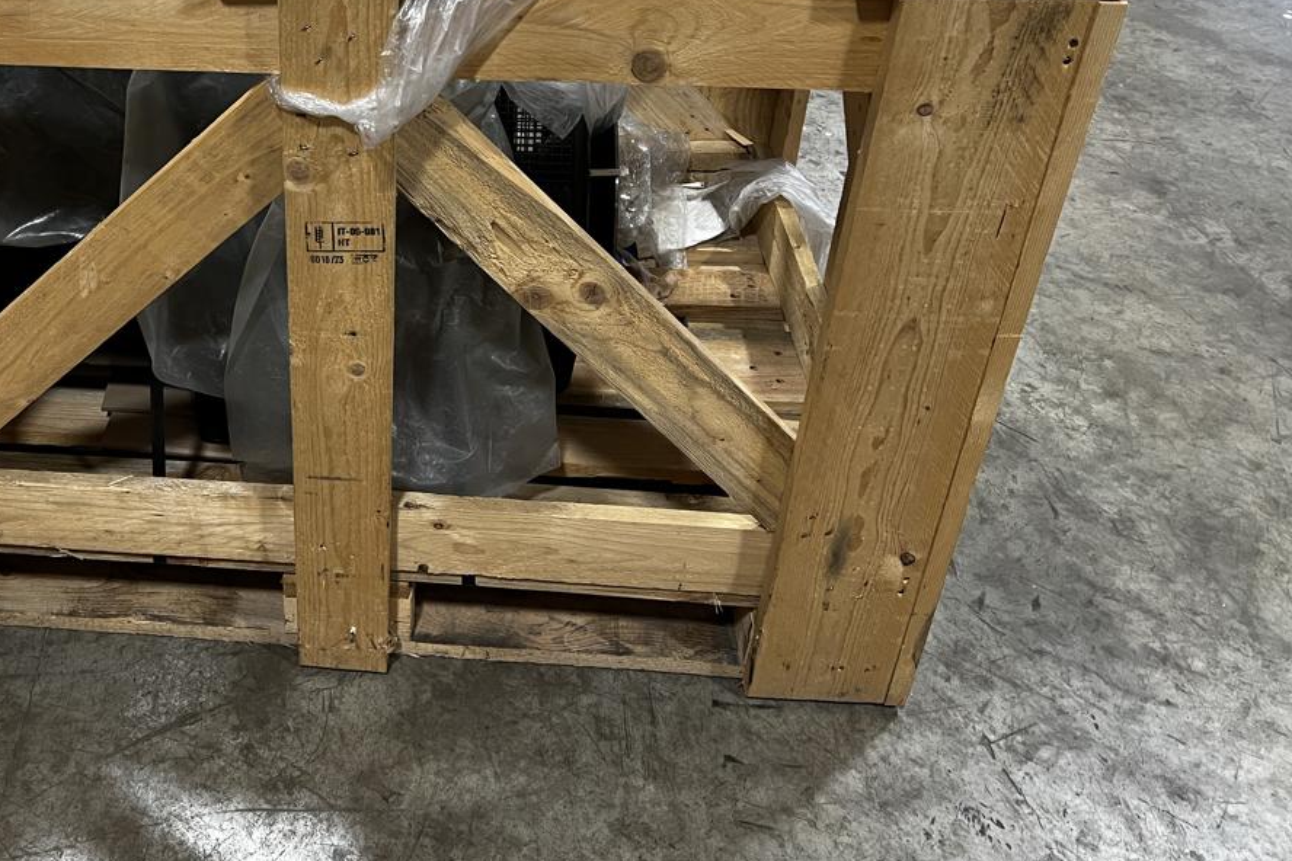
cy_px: 170
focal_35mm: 39
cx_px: 364
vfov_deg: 33.2
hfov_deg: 48.1
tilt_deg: -32.0
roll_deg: +0.0
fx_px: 1400
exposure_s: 1/83
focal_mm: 5.7
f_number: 1.5
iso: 125
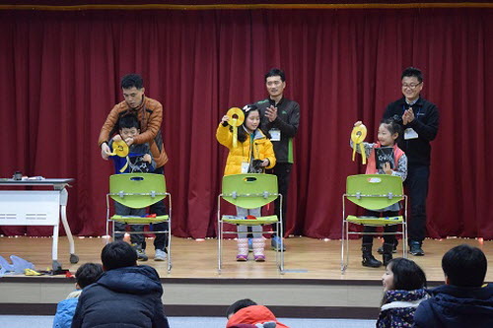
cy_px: 164
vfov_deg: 16.5
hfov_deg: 24.6
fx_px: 1129
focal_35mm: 82
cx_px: 246
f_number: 5.6
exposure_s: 1/125
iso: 5000
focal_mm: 55
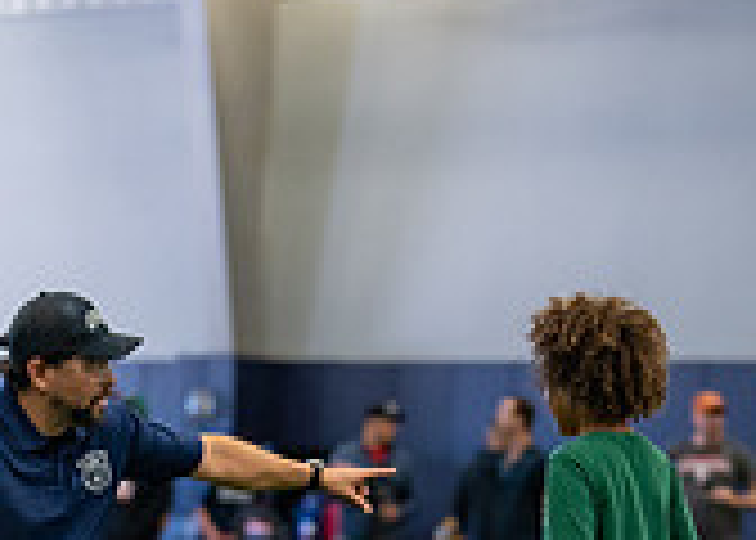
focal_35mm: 186
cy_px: 688
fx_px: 3994
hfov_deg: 10.8
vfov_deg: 7.7
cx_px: 441
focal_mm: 50
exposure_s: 1/1000
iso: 1250
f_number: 1.2
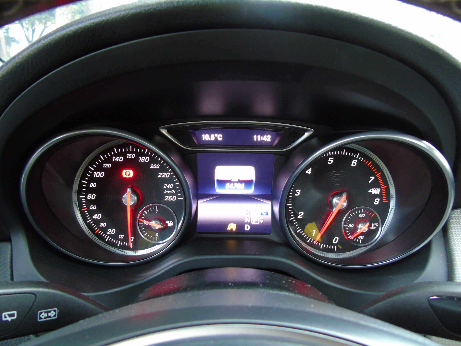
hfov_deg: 69.4
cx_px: 230
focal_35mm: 25
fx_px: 333
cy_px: 173
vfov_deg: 54.9
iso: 400
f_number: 3.4
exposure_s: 1/6
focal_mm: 4.4
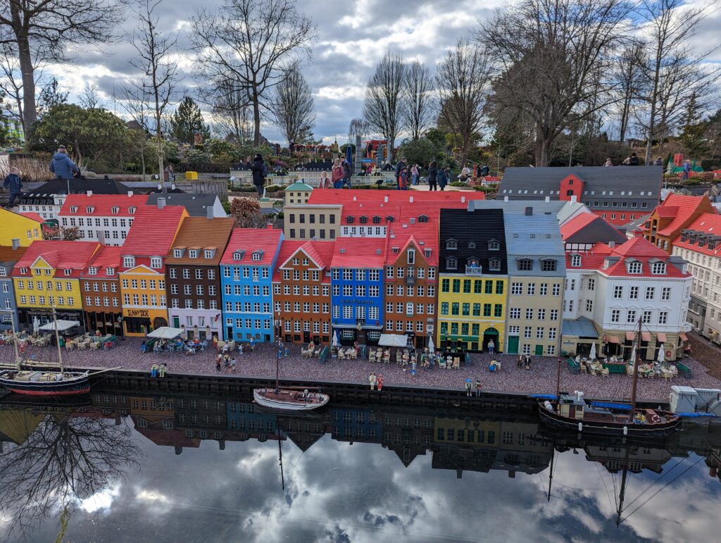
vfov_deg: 56.9
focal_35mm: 24
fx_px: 501
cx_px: 360
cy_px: 272
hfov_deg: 71.5
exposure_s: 1/1471
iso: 28
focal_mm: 6.81
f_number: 1.85
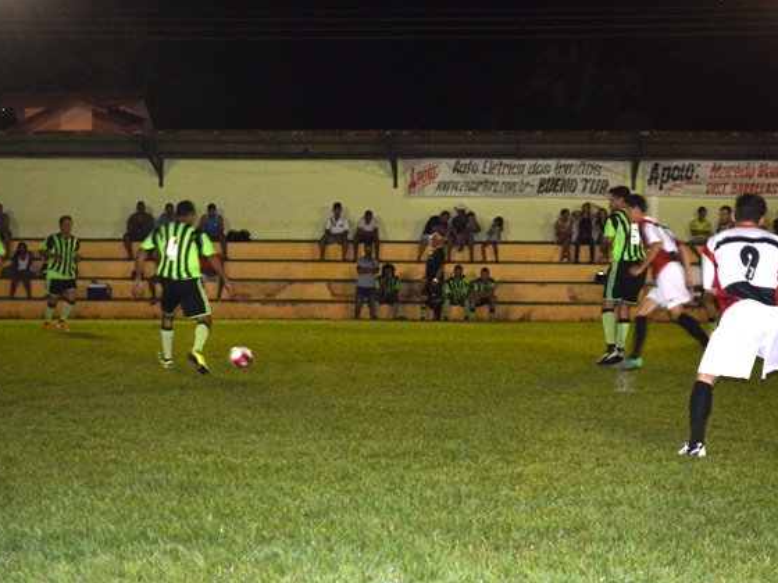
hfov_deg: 21.6
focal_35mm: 91
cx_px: 403
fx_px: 2035
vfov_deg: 16.3
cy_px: 290
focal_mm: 55
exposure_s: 1/60
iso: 3200
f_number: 5.6
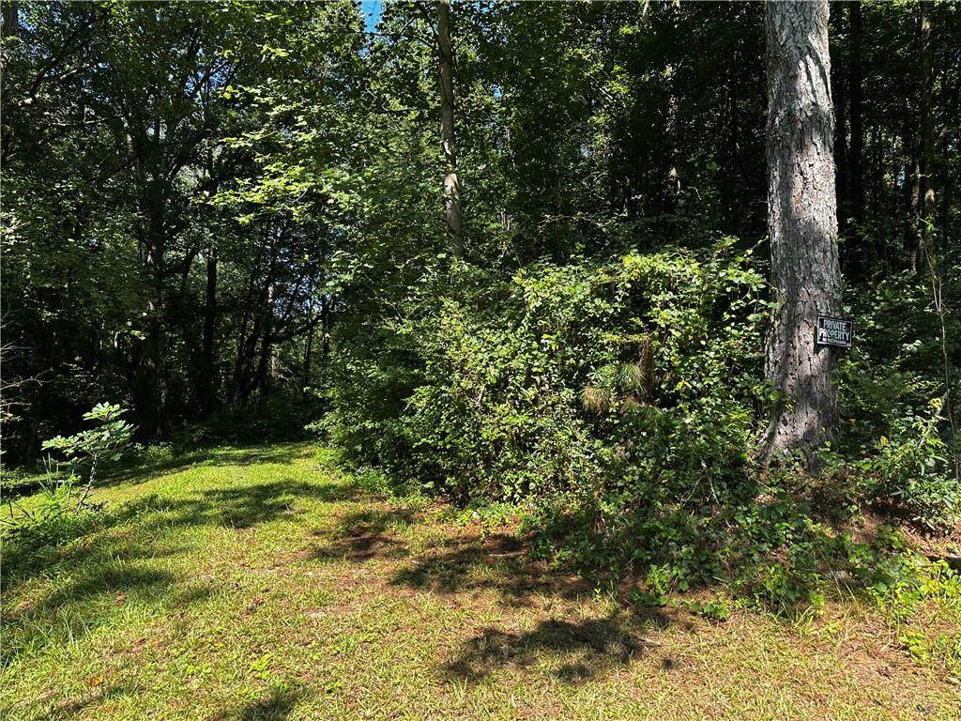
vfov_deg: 56.8
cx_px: 480
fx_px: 666
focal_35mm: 24
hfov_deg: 71.6
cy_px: 360
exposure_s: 1/843
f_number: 1.78
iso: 80
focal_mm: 6.86
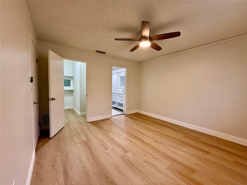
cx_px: 124
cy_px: 92
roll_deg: -1.2
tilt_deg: -2.7
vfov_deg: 85.7
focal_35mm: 14
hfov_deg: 102.1
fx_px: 100
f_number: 2.2
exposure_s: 1/60
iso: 200
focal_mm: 2.22
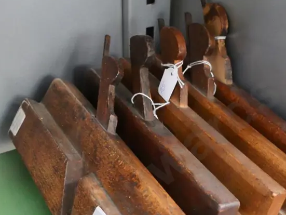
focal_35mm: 52
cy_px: 159
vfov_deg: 27.7
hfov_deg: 36.6
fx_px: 430
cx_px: 179
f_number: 3.6
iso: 6400
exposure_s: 1/160
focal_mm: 14
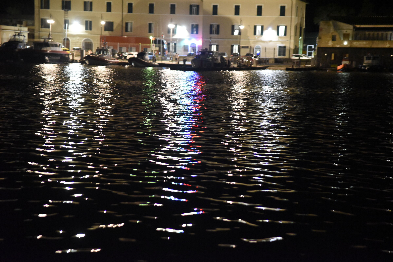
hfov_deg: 19.4
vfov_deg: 13.1
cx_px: 196
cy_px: 131
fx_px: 1147
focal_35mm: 105
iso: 10000
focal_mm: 105
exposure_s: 1/30
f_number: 4
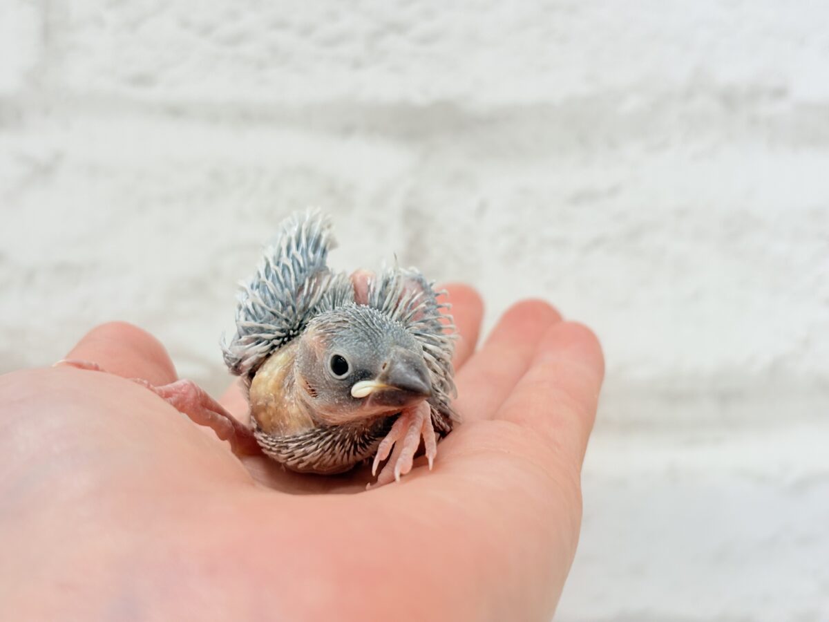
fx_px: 1245
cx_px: 414
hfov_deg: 36.8
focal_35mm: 52
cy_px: 311
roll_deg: +0.7
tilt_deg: -6.6
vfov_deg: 28.0
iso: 40
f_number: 1.6
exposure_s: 1/50
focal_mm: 5.96
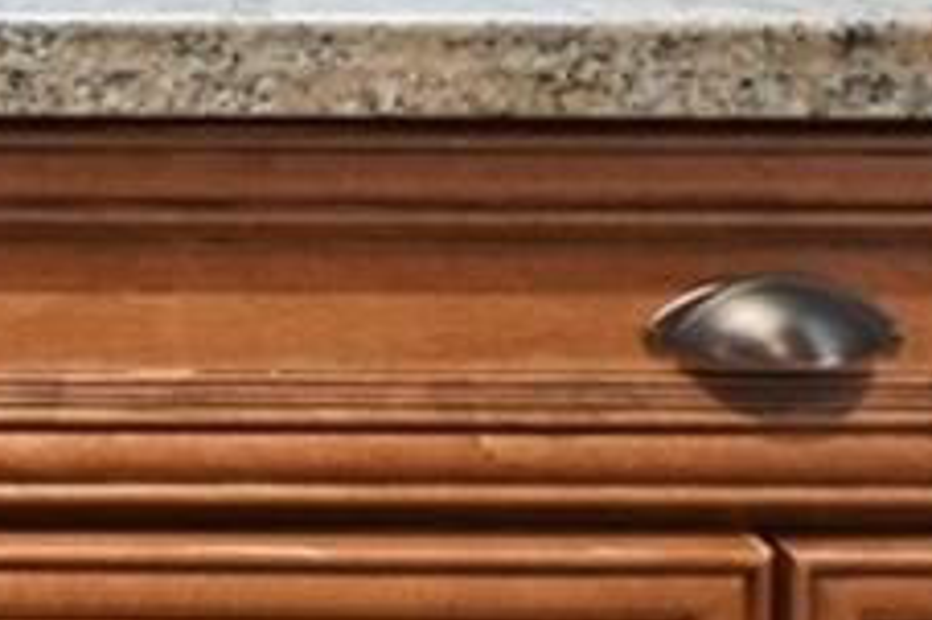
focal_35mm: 127
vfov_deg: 9.3
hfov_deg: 12.8
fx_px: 3285
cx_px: -1240
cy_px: -990
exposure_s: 1/80
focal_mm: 18
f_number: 5.6
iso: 400
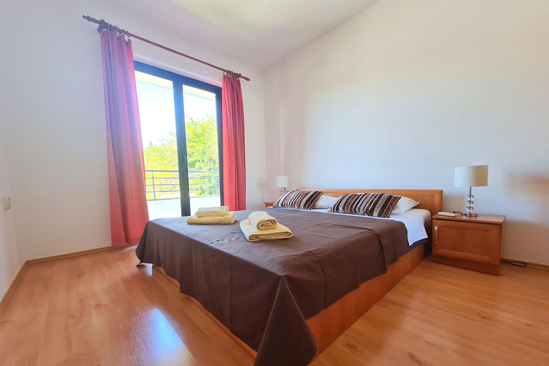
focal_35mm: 14
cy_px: 206
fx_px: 213
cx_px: 273
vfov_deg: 80.8
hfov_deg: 104.2
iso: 125
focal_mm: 1.74
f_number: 2.2
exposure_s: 1/50
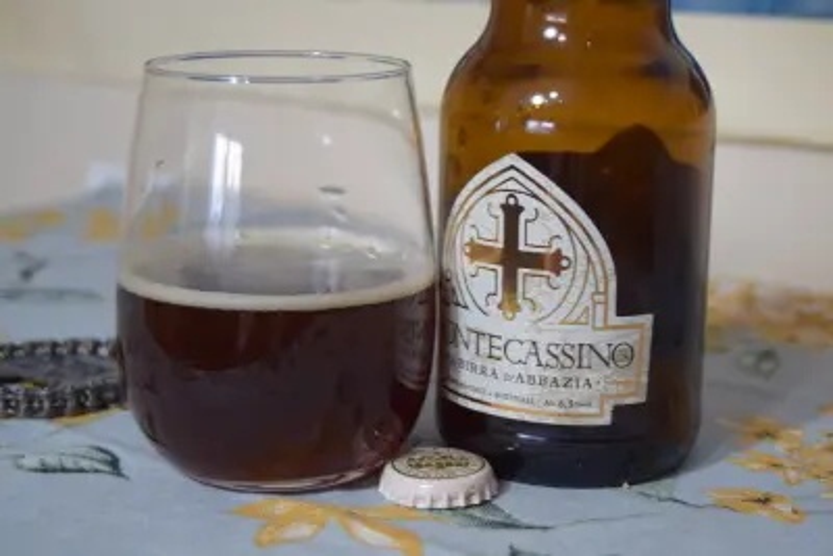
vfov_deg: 18.9
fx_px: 1667
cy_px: 278
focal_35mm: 72
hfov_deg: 28.1
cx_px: 416
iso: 1250
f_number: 5.3
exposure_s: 1/60
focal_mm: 48
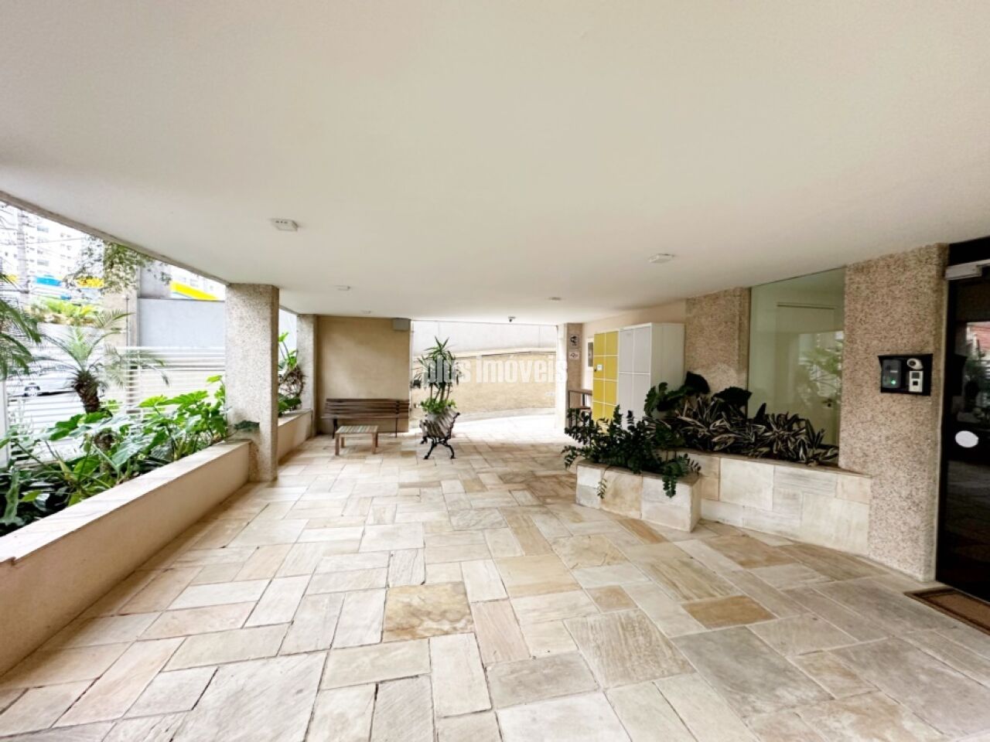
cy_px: 371
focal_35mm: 14
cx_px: 495
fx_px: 400
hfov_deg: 102.1
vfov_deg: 85.7
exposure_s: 1/60
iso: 320
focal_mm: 2.22
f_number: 2.2
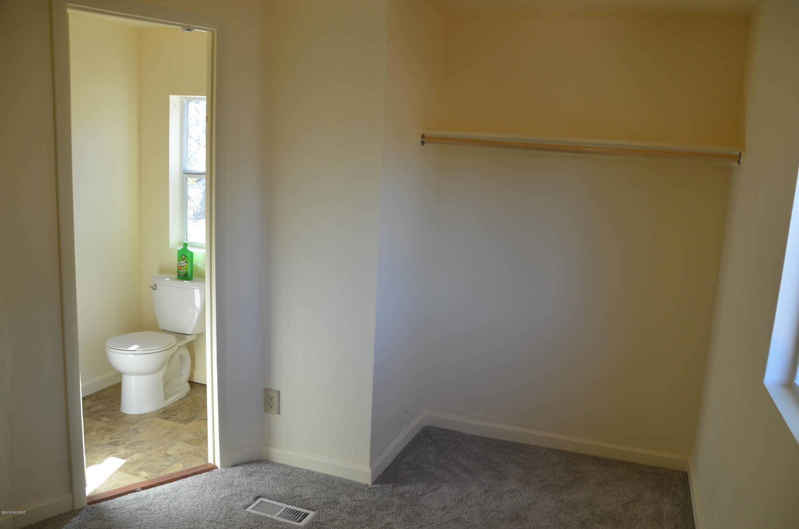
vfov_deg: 43.4
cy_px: 264
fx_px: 664
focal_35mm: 30
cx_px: 400
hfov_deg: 62.0
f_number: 5.6
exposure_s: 1/125
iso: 400
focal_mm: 20
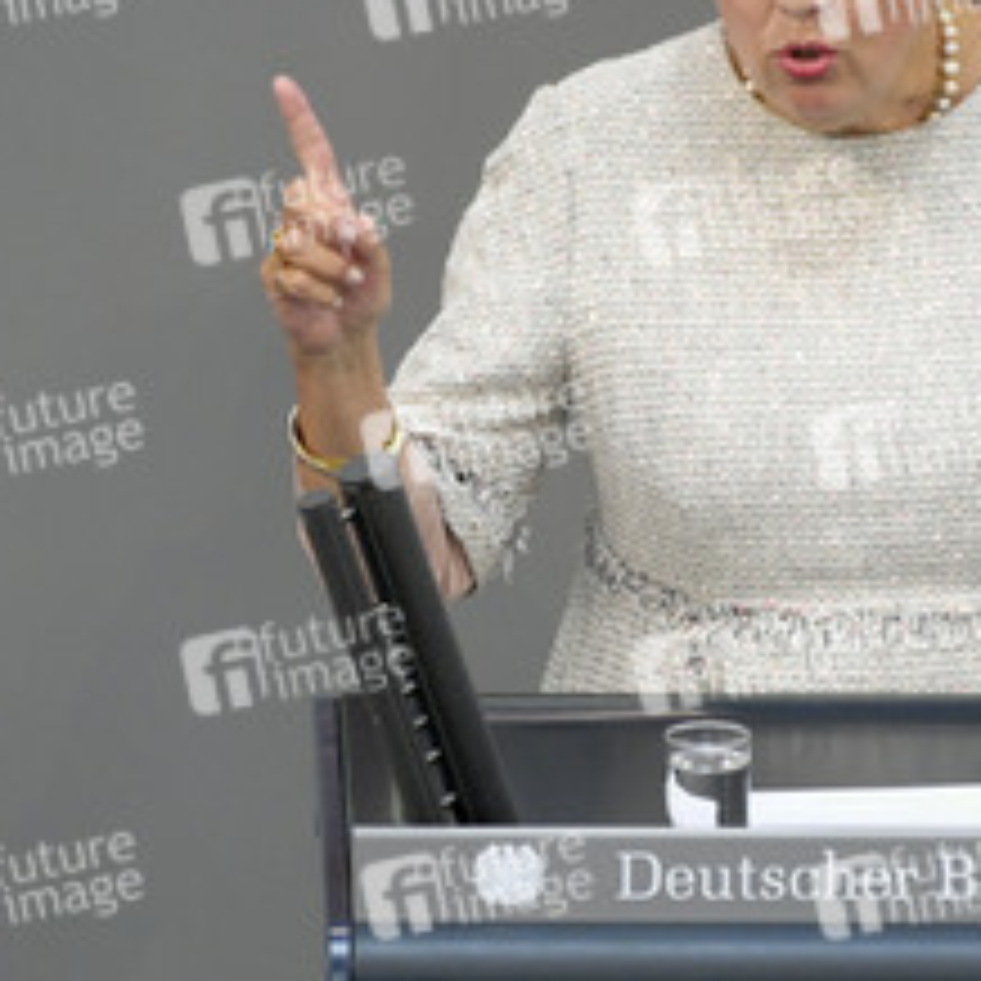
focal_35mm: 877
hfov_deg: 2.0
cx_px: 808
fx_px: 28119
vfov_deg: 2.0
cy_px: 324
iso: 6400
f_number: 5.6
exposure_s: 1/400
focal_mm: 500
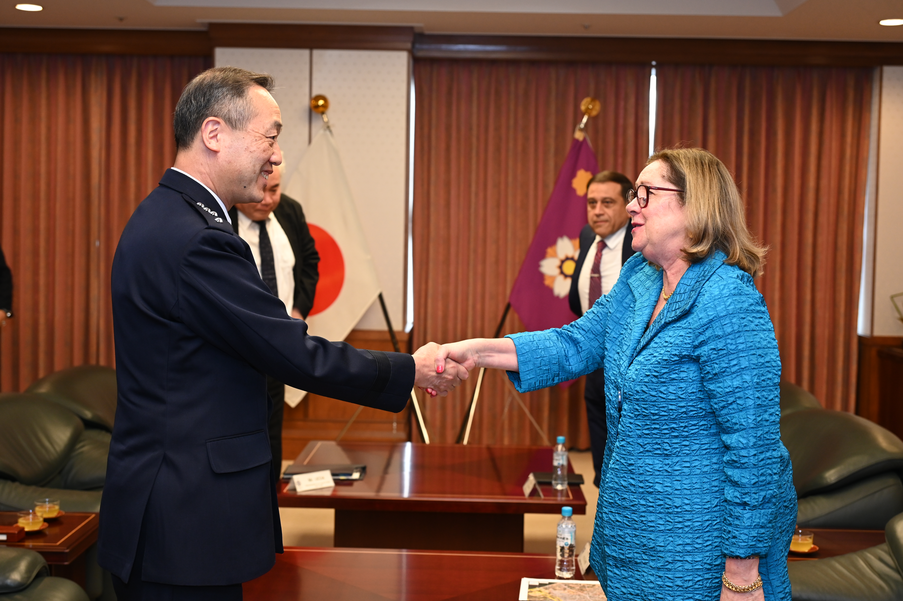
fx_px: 1153
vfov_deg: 29.2
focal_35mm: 46
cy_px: 300
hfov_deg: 42.8
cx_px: 452
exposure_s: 1/200
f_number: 4
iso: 1250
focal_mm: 46
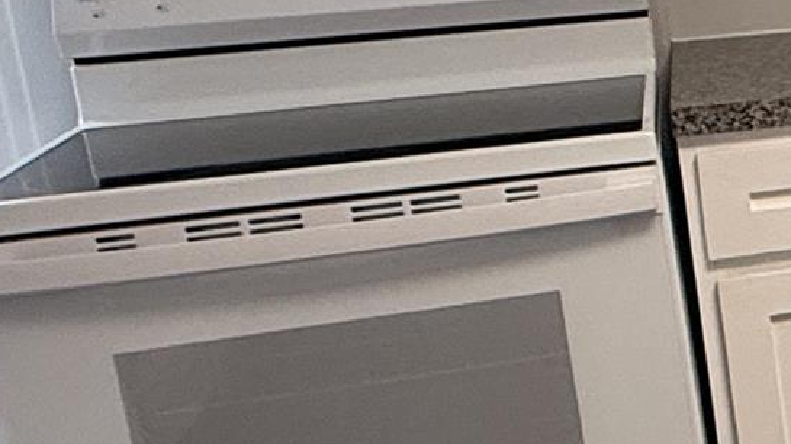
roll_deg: +2.4
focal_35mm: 86
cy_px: 126
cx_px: 1495
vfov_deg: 14.0
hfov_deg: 18.3
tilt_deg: -12.1
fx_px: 1803
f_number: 2.2
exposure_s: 1/120
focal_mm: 2.22
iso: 200
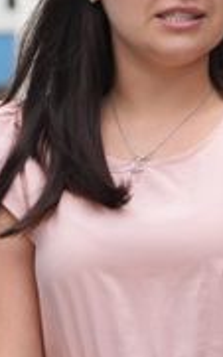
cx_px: 127
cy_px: -63
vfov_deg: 4.3
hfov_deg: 2.7
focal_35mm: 483
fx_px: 4700
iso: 640
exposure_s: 1/500
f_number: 8
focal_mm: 123
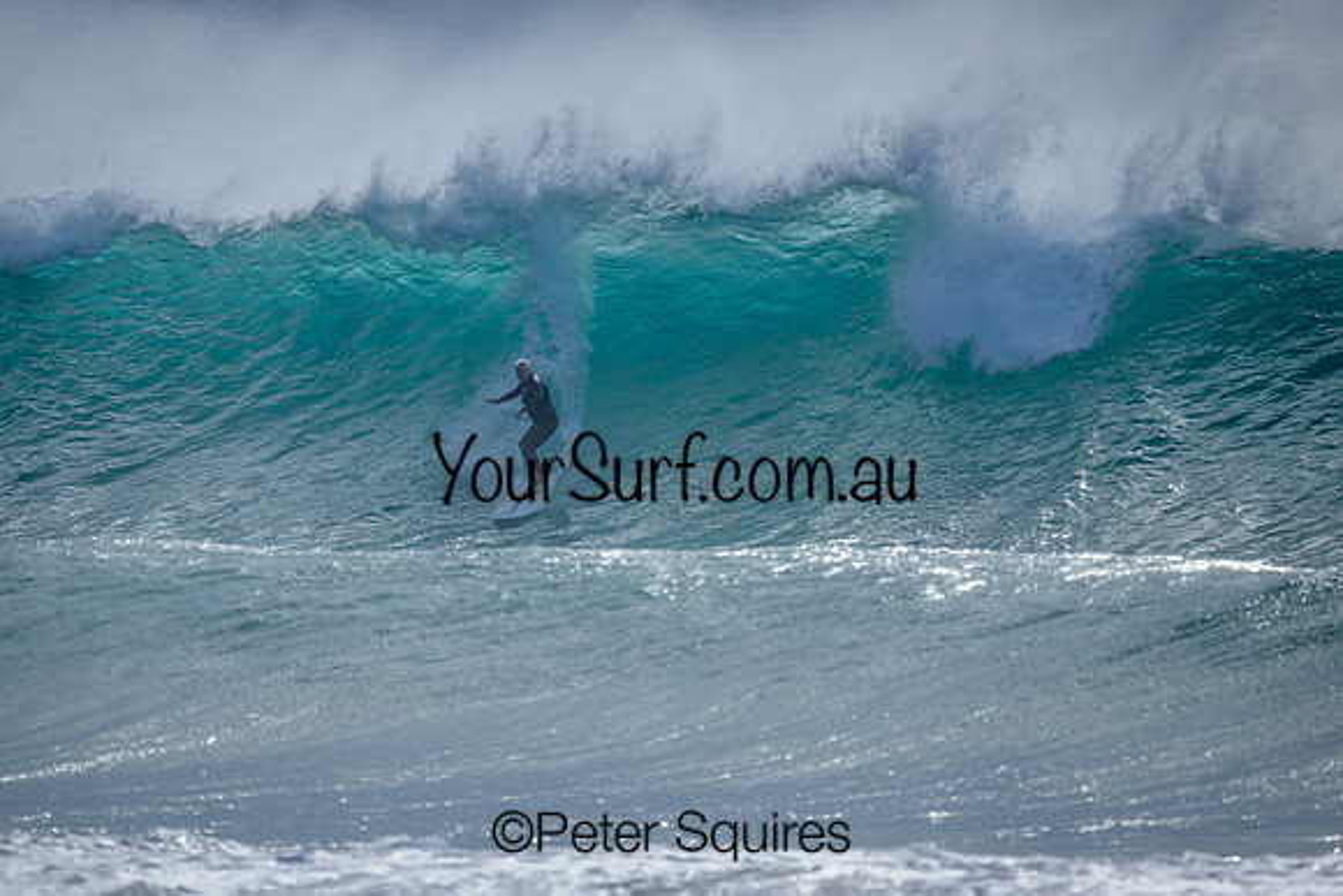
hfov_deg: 2.6
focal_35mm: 800
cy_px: 448
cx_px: 672
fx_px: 29850
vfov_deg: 1.7
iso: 180
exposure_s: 1/2000
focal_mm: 800
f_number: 6.3
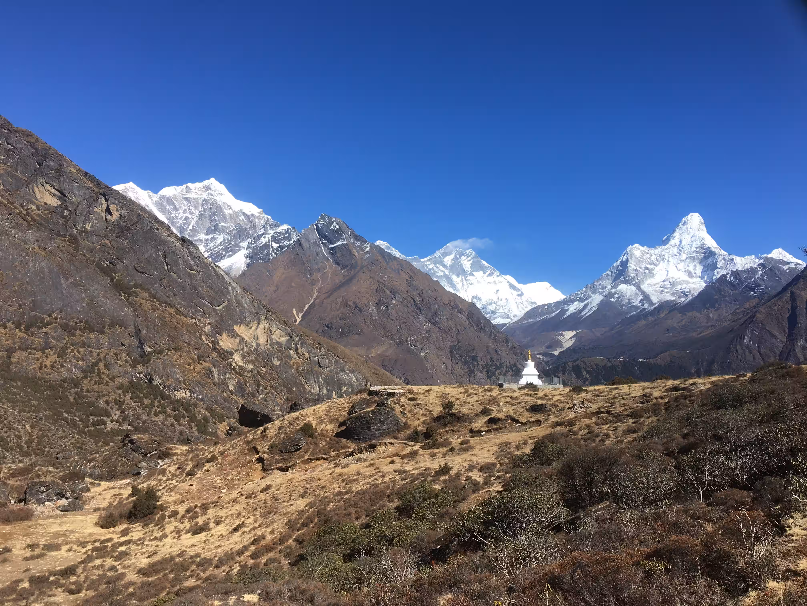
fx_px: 676
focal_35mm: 29
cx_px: 404
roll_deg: -1.3
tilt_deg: +4.1
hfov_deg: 61.7
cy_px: 303
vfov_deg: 48.2
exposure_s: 1/1637
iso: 25
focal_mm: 4.15
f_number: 2.2
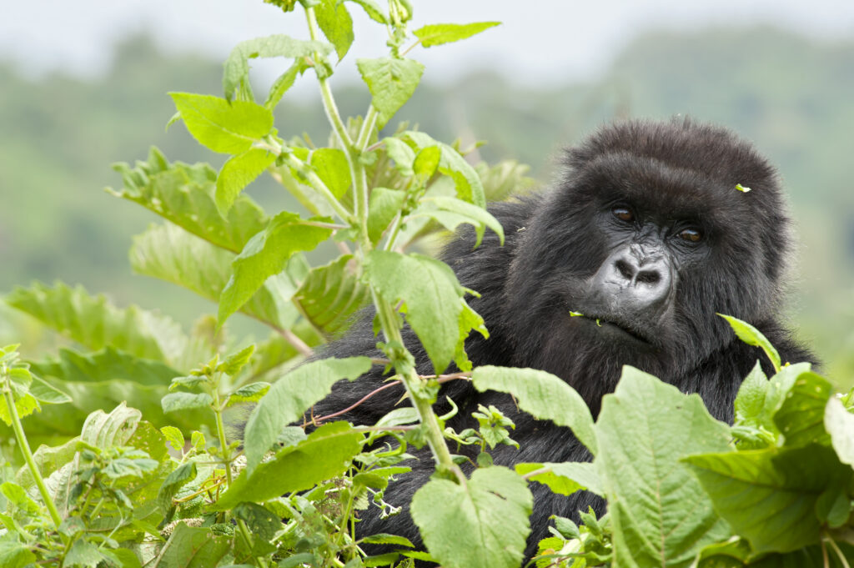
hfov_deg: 6.9
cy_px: 284
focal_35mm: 300
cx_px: 427
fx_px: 7111
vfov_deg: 4.6
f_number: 10
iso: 400
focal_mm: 300
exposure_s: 1/400
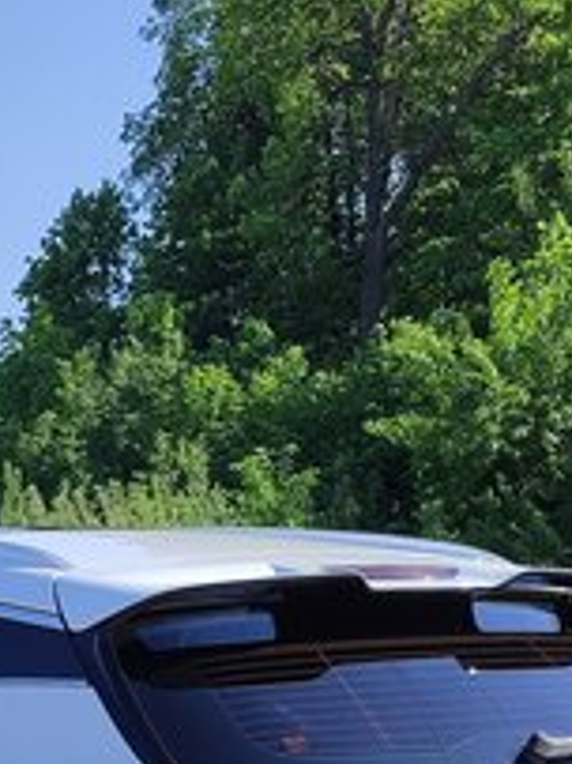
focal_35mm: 74
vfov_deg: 24.8
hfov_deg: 19.5
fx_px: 1632
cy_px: 802
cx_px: 68
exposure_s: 1/852
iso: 50
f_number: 1.89
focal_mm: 5.95
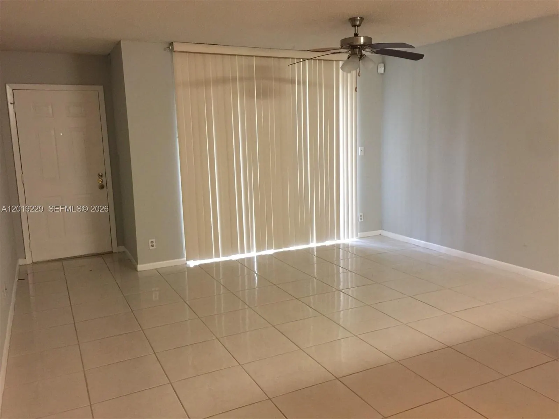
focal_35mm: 29
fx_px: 468
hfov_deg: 61.7
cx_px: 280
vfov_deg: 48.2
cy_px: 210
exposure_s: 1/10
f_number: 2.2
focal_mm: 4.15
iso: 125
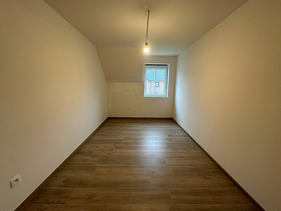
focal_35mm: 14
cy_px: 106
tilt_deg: -6.2
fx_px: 114
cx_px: 140
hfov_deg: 102.1
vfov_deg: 85.7
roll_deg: -0.3
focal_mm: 2.22
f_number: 2.2
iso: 200
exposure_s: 1/50
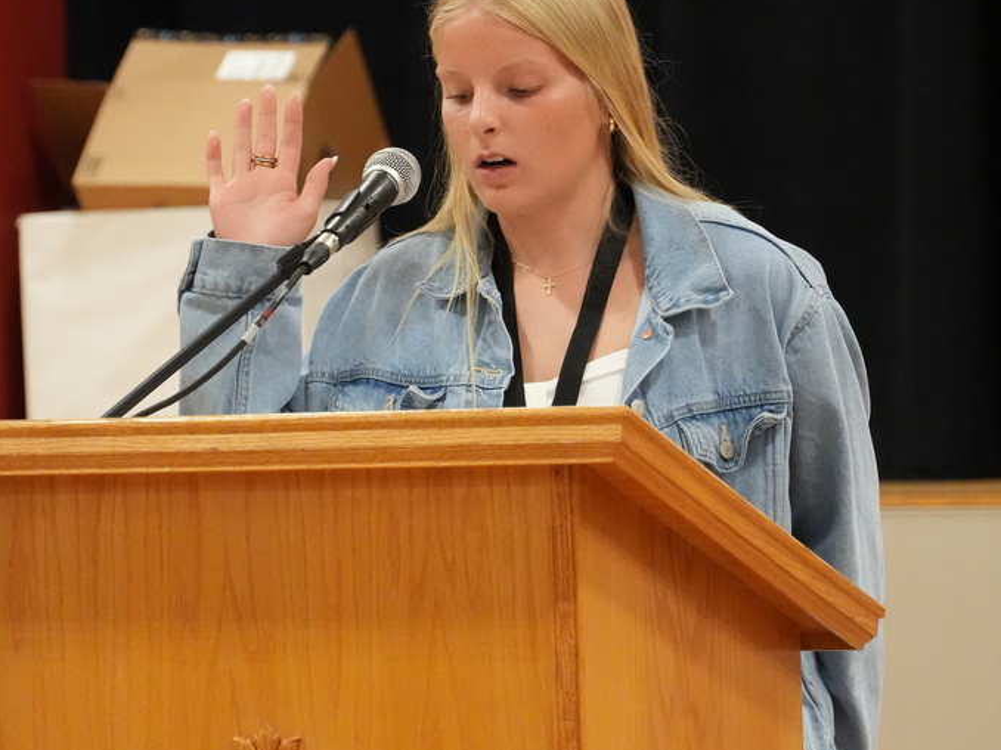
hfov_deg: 9.2
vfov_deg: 6.9
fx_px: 6236
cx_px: 501
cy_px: 347
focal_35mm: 216
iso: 8000
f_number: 5.6
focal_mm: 99
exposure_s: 1/250
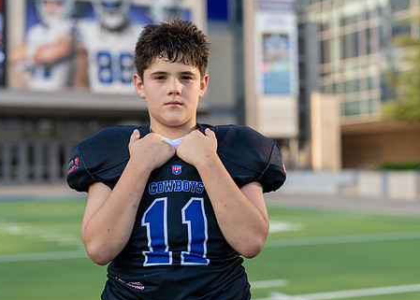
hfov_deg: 27.8
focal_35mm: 71
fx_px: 847
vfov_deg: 20.1
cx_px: 178
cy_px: 134
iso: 100
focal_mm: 50
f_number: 2
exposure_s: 1/1250
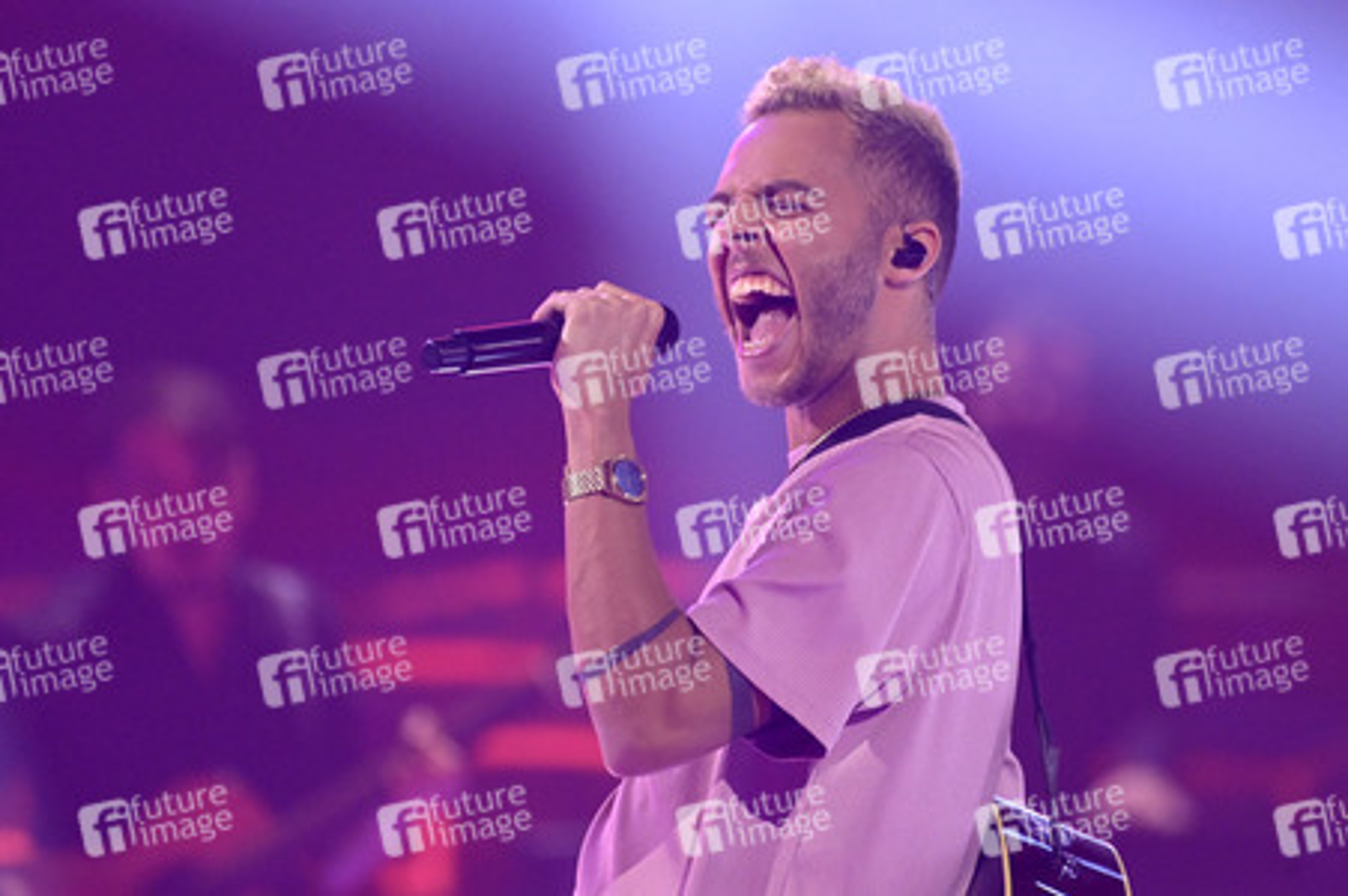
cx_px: 674
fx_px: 18708
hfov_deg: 4.1
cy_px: 448
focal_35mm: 500
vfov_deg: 2.7
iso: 8000
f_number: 5.6
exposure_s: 1/500
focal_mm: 500
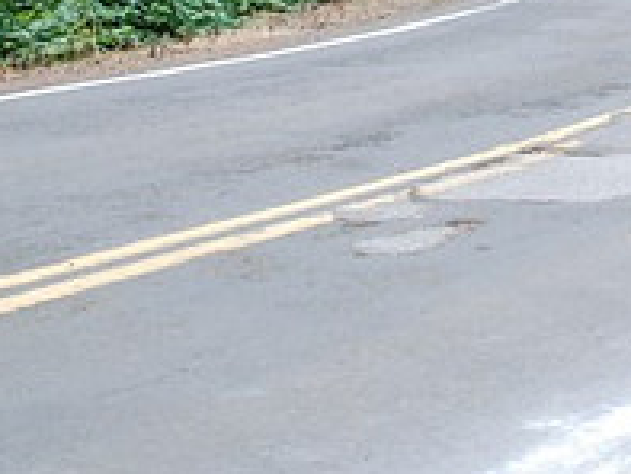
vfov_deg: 12.2
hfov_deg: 16.4
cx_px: 529
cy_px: -91
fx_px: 2171
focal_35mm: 119
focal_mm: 28
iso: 1600
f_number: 4
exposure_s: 1/160
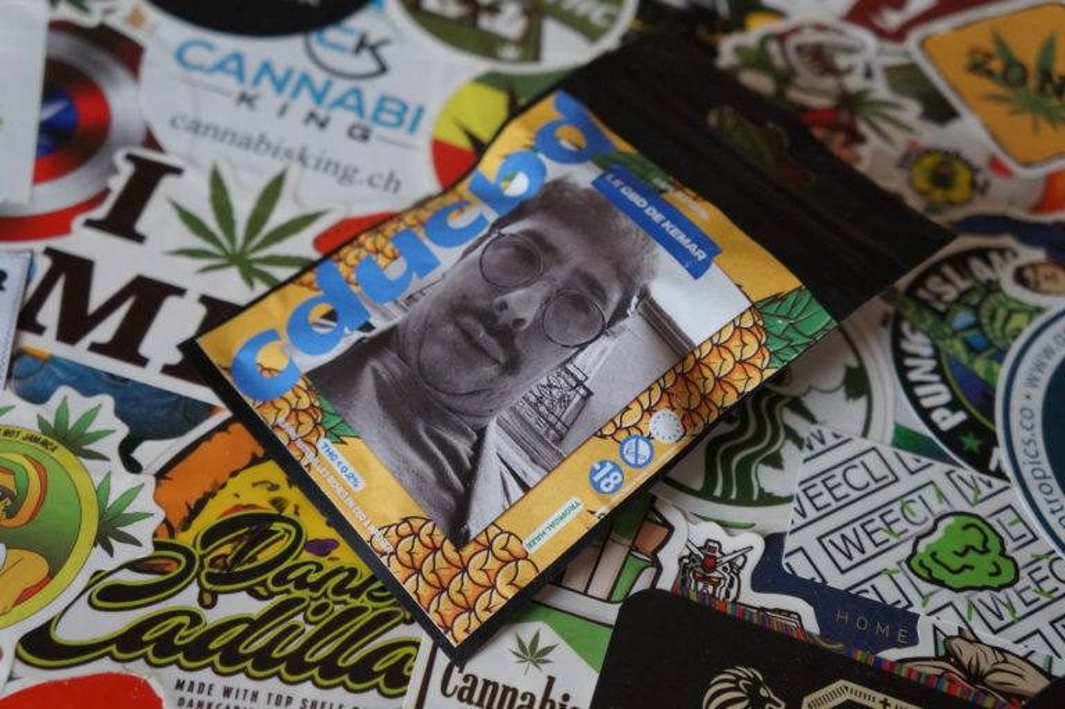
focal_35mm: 44
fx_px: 1286
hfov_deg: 45.0
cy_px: 354
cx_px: 532
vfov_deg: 30.8
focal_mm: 29
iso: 1250
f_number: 4
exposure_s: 1/160
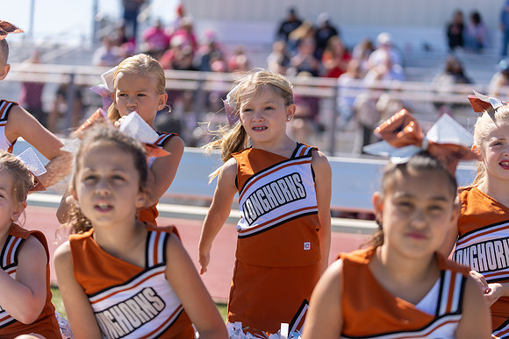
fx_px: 1301
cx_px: 254
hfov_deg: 22.1
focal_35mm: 92
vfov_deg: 14.9
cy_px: 170
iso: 100
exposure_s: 1/1250
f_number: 2.8
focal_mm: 92
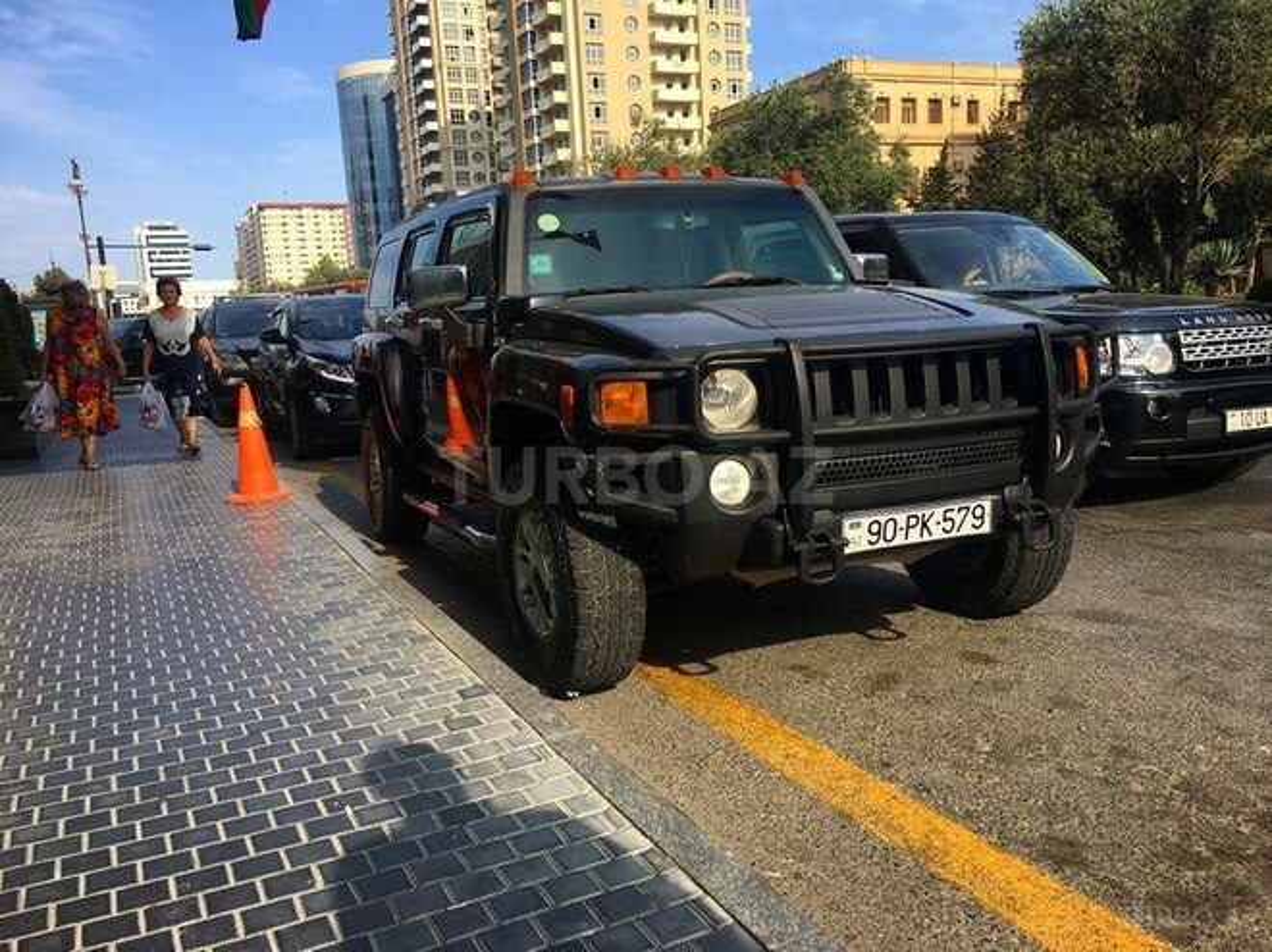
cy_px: 476
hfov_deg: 61.7
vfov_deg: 48.2
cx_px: 636
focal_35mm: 29
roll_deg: +2.9
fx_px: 1065
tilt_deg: -7.3
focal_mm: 4.15
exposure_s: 1/999
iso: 25
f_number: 2.2
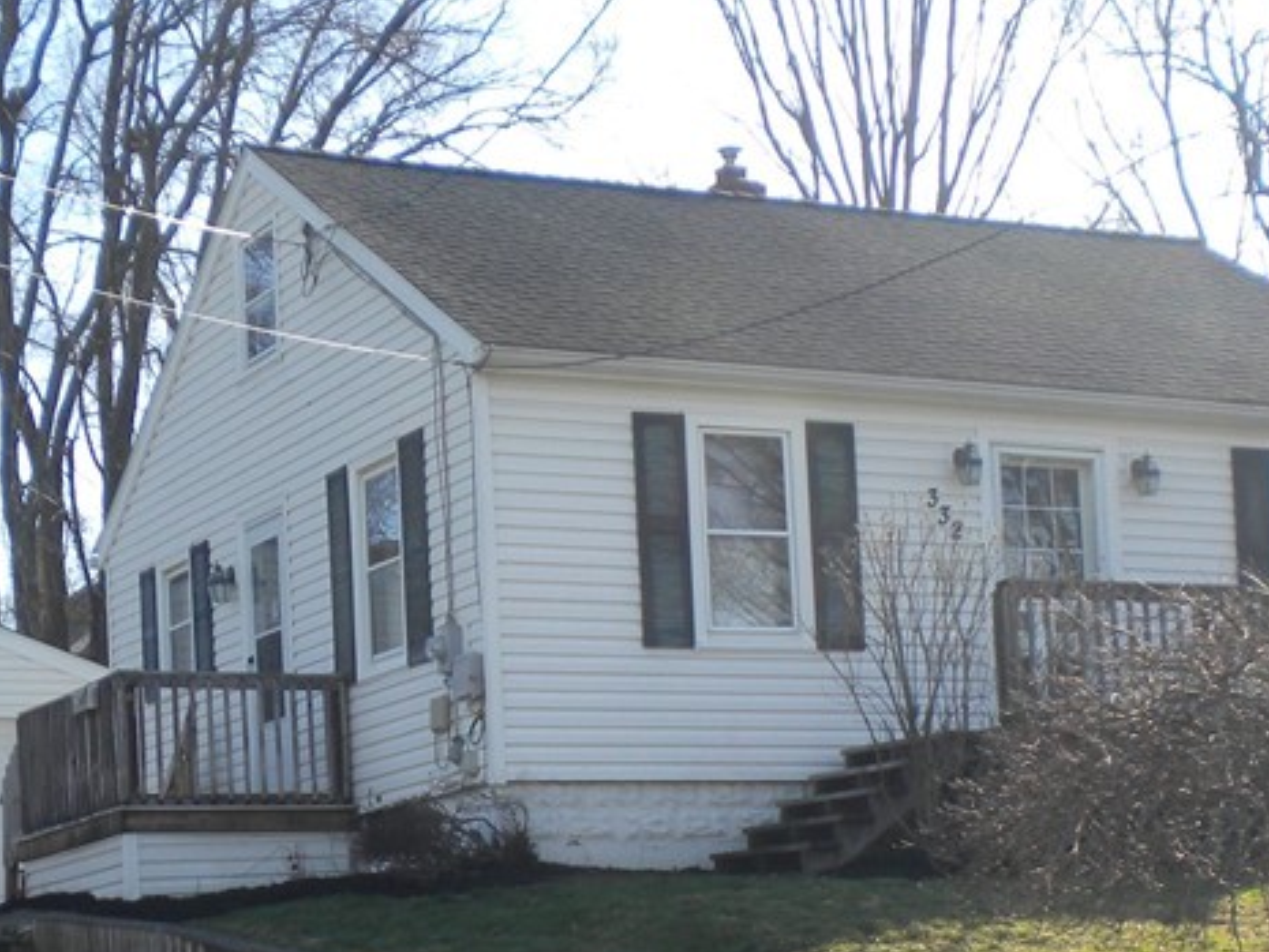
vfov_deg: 18.5
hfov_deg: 25.3
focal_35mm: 77
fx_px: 2823
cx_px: 559
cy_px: 1026
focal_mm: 6.3
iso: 80
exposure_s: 1/271
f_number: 4.6
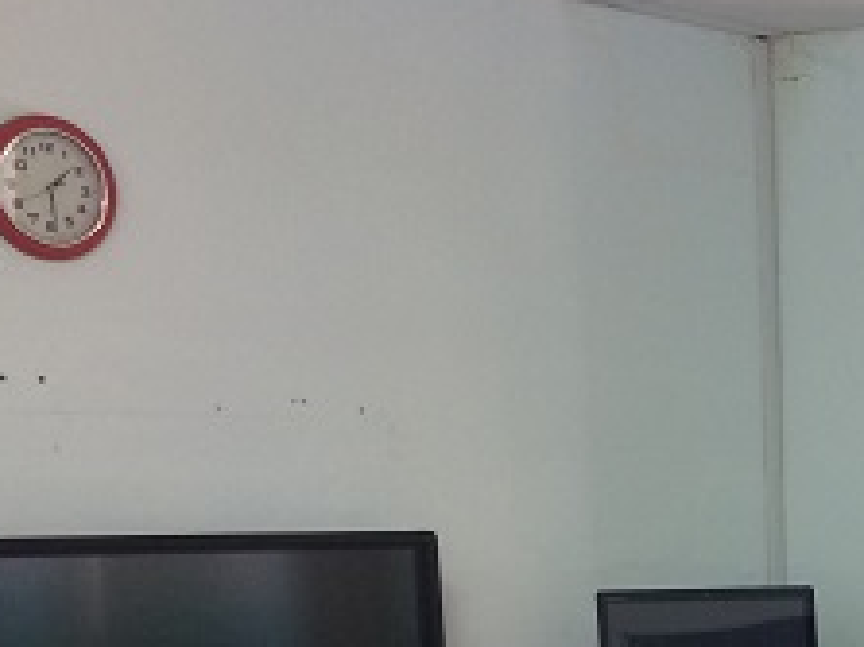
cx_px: 1251
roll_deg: -1.8
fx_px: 2270
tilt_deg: -11.8
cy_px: 920
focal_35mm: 91
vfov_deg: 15.2
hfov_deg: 19.2
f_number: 2.2
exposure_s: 1/33
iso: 100
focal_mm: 4.15
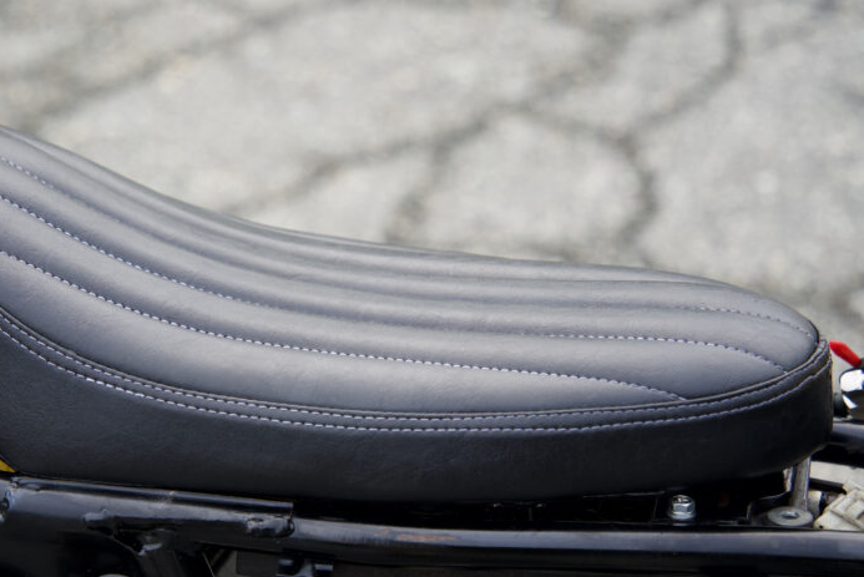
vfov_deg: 10.8
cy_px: 318
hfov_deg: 16.1
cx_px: 294
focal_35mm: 127
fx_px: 3050
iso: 1000
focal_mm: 86
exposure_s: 1/160
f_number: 4.5
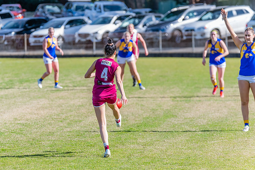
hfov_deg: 5.8
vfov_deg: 3.9
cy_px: 79
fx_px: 2505
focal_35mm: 354
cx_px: 114
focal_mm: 320
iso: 800
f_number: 8
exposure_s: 1/1600
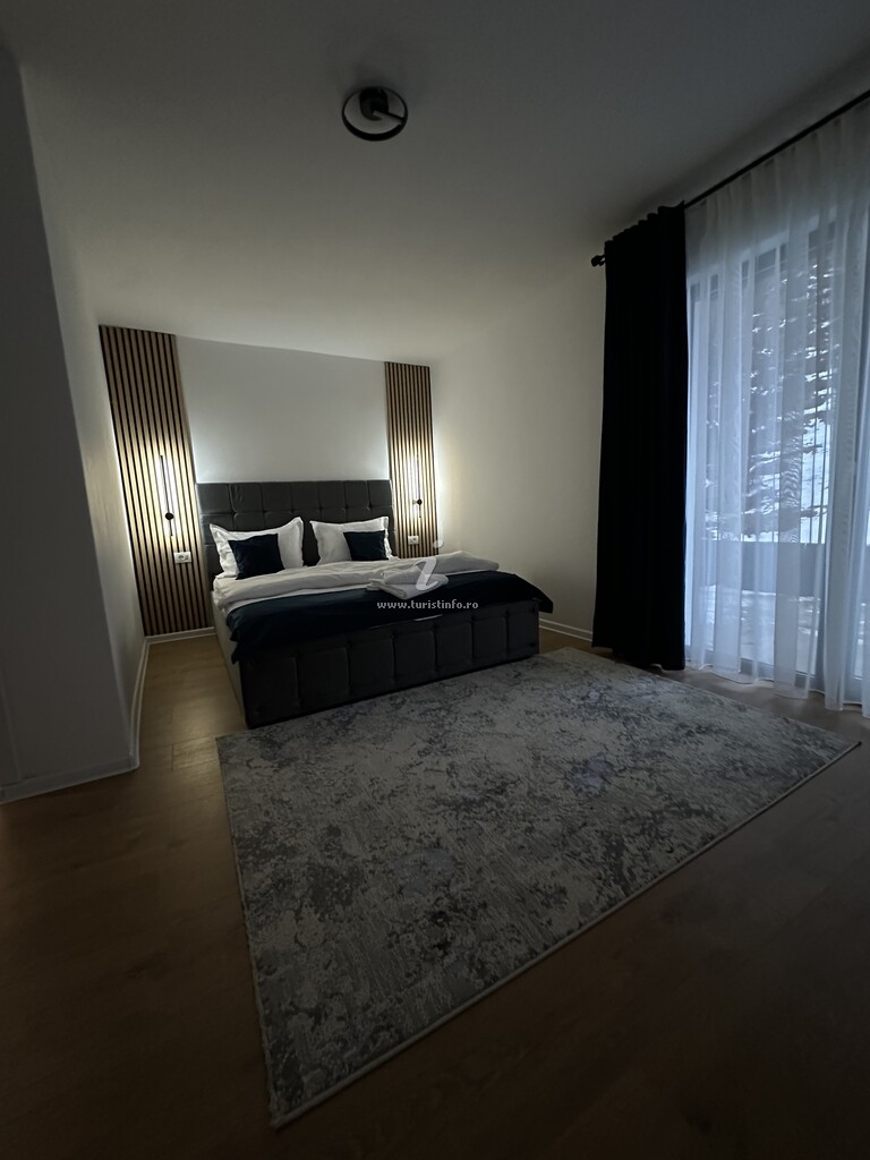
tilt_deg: -7.6
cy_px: 580
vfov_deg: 102.1
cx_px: 435
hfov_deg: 85.7
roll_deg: +2.3
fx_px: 469
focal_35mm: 14
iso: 800
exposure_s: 1/60
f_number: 2.2
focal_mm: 2.22
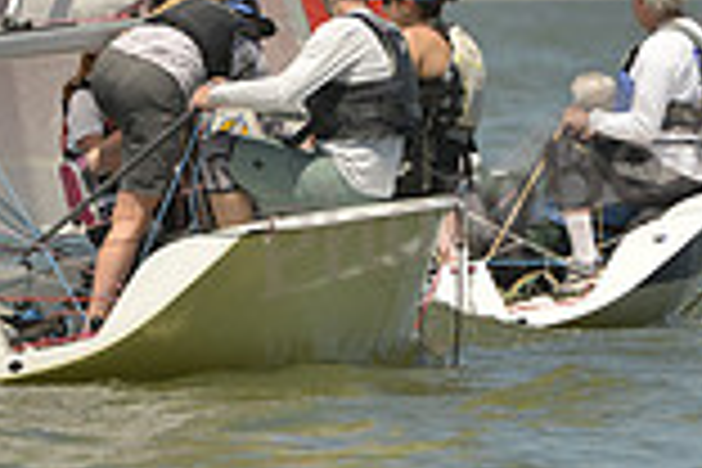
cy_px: 11
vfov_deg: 0.9
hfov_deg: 1.4
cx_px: 22
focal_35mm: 1491
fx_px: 29072
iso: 200
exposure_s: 1/1250
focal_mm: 400
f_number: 6.3
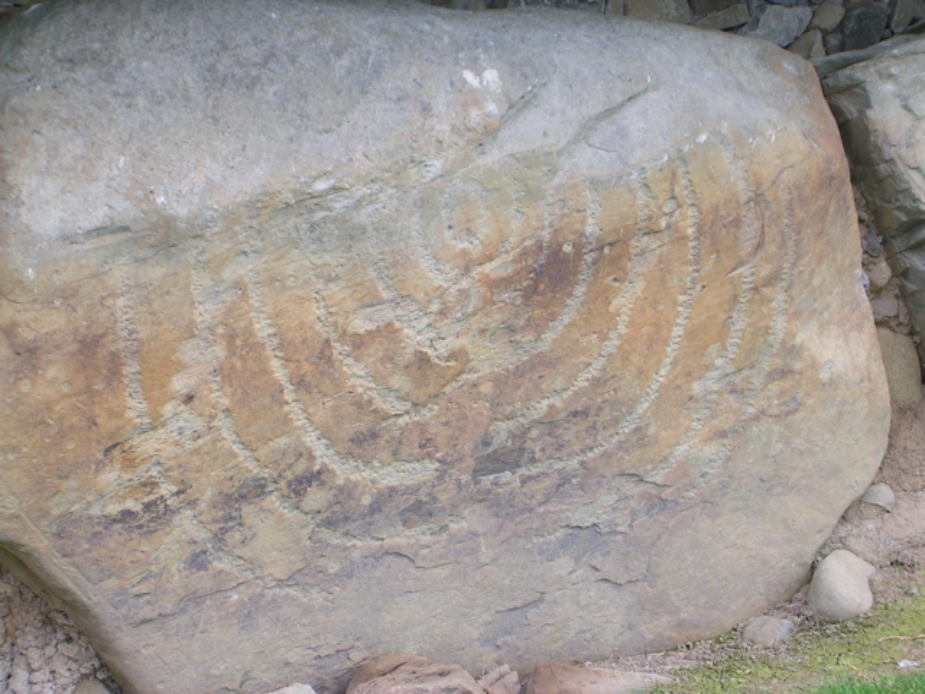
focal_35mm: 115
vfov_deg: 12.9
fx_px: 3073
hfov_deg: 17.1
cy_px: 347
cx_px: 462
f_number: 4.9
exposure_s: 1/54.8
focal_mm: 17.4
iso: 50
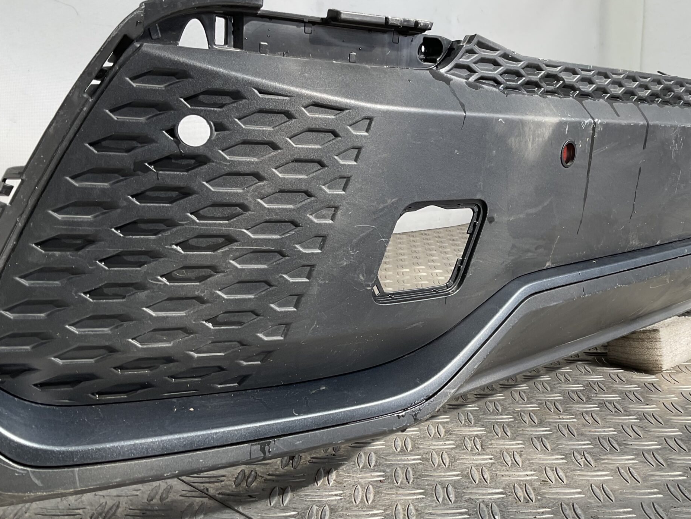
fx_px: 798
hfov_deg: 46.4
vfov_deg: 36.0
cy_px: 273
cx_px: 433
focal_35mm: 40
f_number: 1.8
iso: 16
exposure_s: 1/226
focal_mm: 3
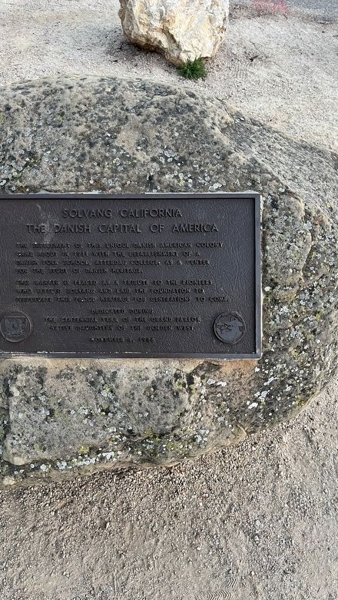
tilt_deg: -54.7
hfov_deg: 40.0
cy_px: 300
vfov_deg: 66.0
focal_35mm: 29
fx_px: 462
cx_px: 133
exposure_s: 1/60
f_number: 1.6
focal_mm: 5.1
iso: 160
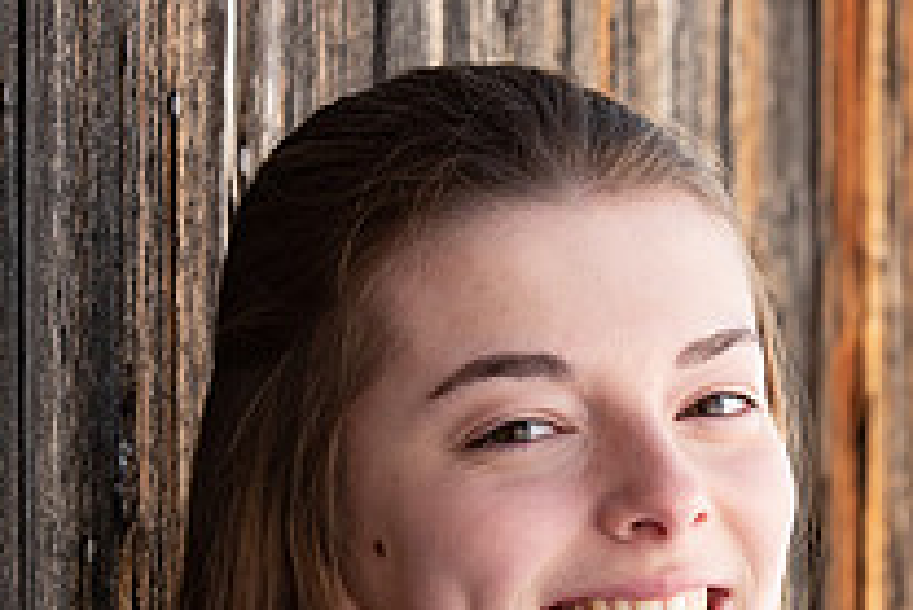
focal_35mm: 307
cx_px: 610
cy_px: 739
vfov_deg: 4.5
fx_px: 7791
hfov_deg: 6.7
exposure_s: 1/200
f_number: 8
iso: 400
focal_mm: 110
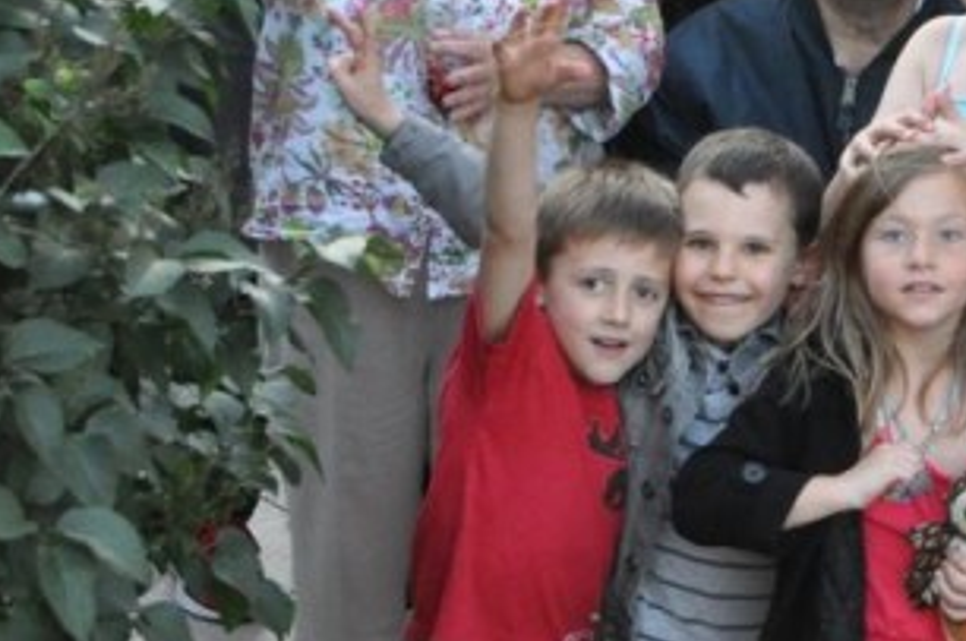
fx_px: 8064
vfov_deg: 4.5
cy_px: -300
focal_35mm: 301
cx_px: 922
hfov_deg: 6.8
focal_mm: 60
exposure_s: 1/125
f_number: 5
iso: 1600
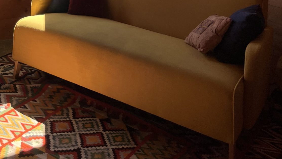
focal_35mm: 65
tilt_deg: -4.9
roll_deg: -0.2
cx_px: 45
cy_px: -97
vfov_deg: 16.5
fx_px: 486
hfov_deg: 31.3
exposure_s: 1/696
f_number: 1.6
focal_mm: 5.1
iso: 50
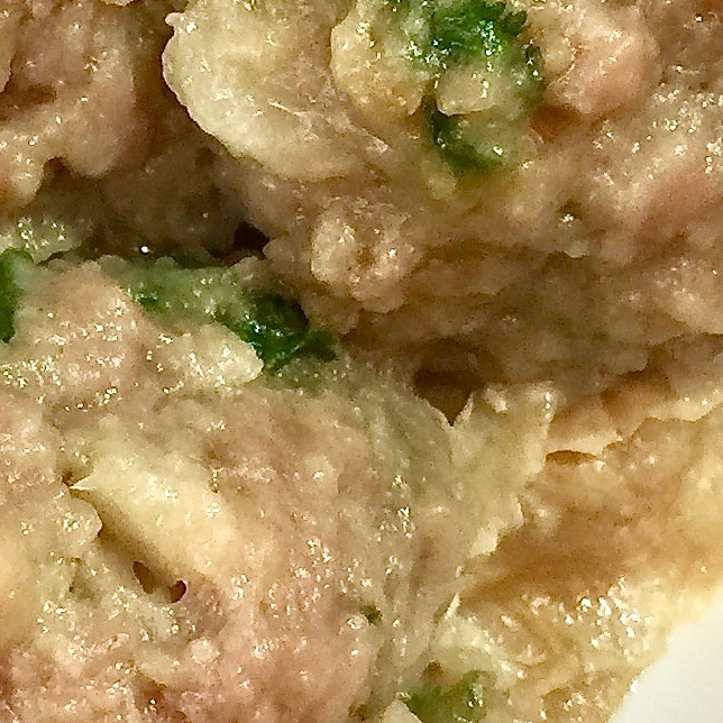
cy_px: 251
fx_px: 3072
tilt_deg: -83.6
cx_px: 140
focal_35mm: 130
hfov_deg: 13.4
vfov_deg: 13.4
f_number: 2.2
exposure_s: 1/17
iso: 50
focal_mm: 4.15
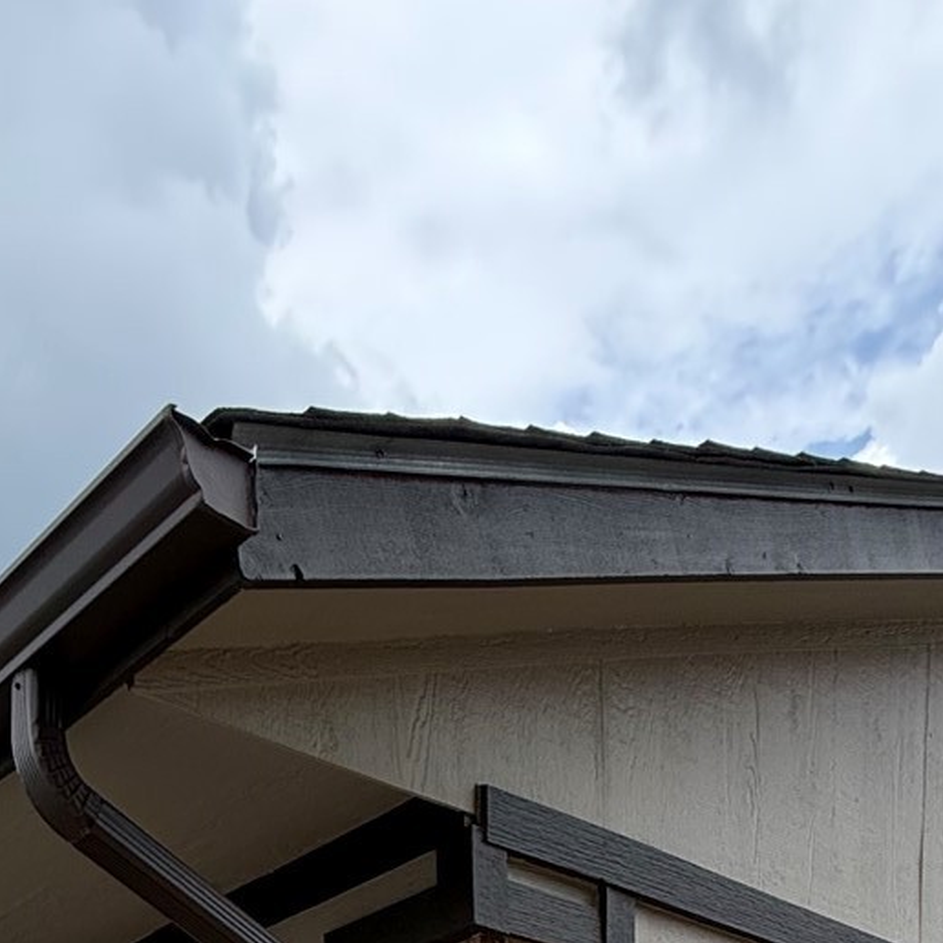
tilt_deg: -8.7
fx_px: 1418
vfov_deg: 22.4
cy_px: 1678
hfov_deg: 36.7
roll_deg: +2.3
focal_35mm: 46
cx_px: 391
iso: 50
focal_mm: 2.22
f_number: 2.2
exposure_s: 1/535
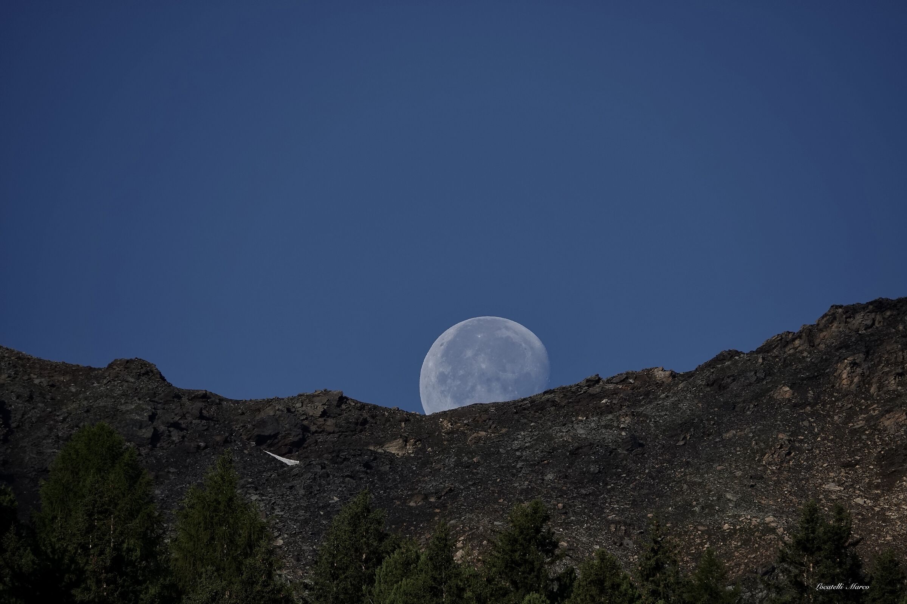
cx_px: 454
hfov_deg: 3.4
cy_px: 302
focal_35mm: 600
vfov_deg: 2.3
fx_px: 15115
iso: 100
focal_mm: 220
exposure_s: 1/800
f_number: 5
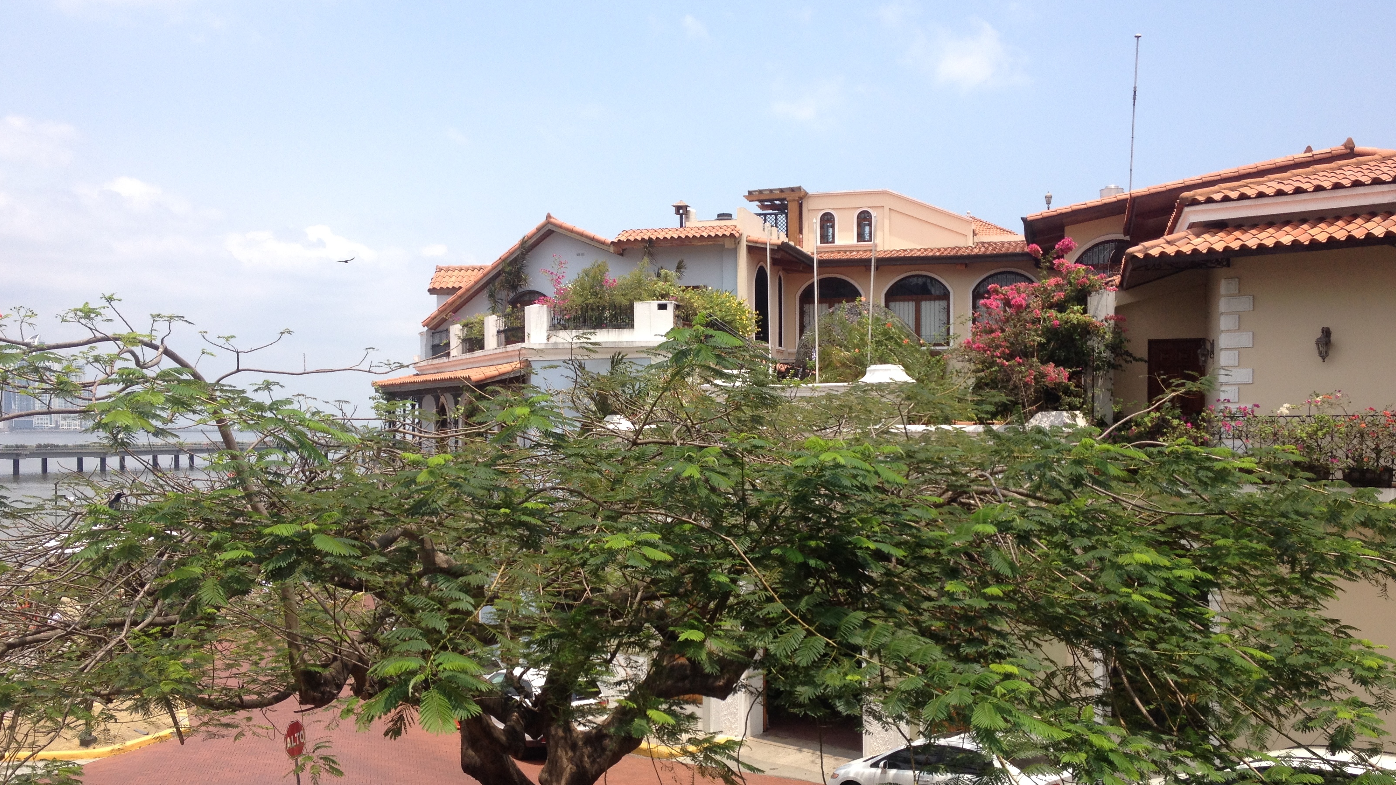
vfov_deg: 30.4
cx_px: 699
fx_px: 1444
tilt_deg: -4.9
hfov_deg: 51.6
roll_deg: +0.6
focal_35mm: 39
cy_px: 454
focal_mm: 4.28
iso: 50
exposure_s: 1/1314
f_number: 2.4
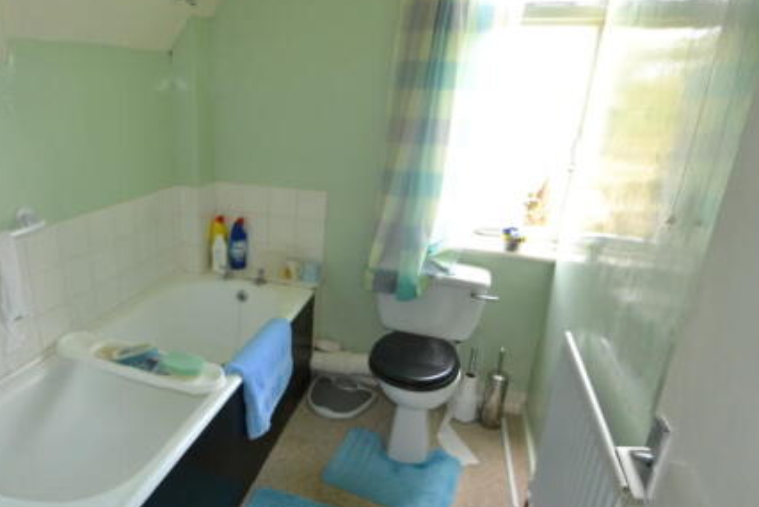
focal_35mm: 23
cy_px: 252
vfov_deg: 55.1
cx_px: 314
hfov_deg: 75.4
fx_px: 485
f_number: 3.5
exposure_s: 1/60
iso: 450
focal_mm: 10
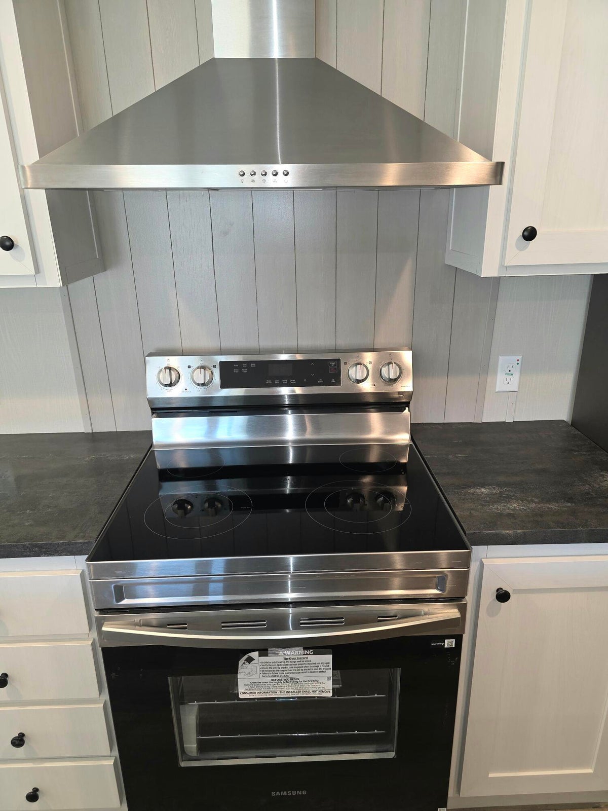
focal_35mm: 23
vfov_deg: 73.9
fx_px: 539
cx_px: 304
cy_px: 406
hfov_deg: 58.9
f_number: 1.7
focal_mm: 6.3
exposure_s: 1/60.2
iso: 100
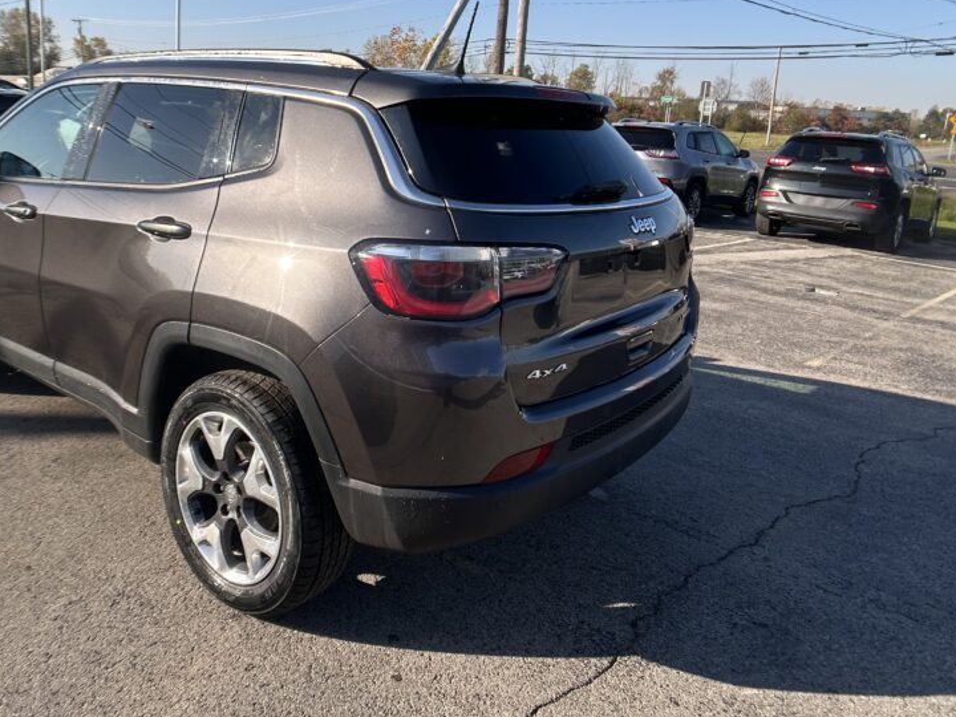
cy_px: 236
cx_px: 358
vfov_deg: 38.2
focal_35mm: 37
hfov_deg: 49.6
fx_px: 1022
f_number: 1.5
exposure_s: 1/2915
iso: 50
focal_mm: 5.7
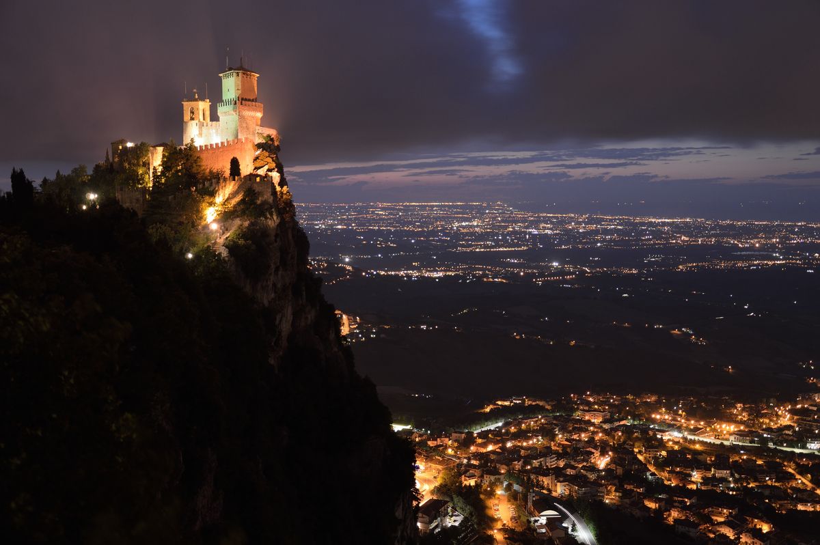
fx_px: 1092
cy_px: 272
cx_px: 410
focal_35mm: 48
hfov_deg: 41.1
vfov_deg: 28.0
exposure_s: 20
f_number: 4.2
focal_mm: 32
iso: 200
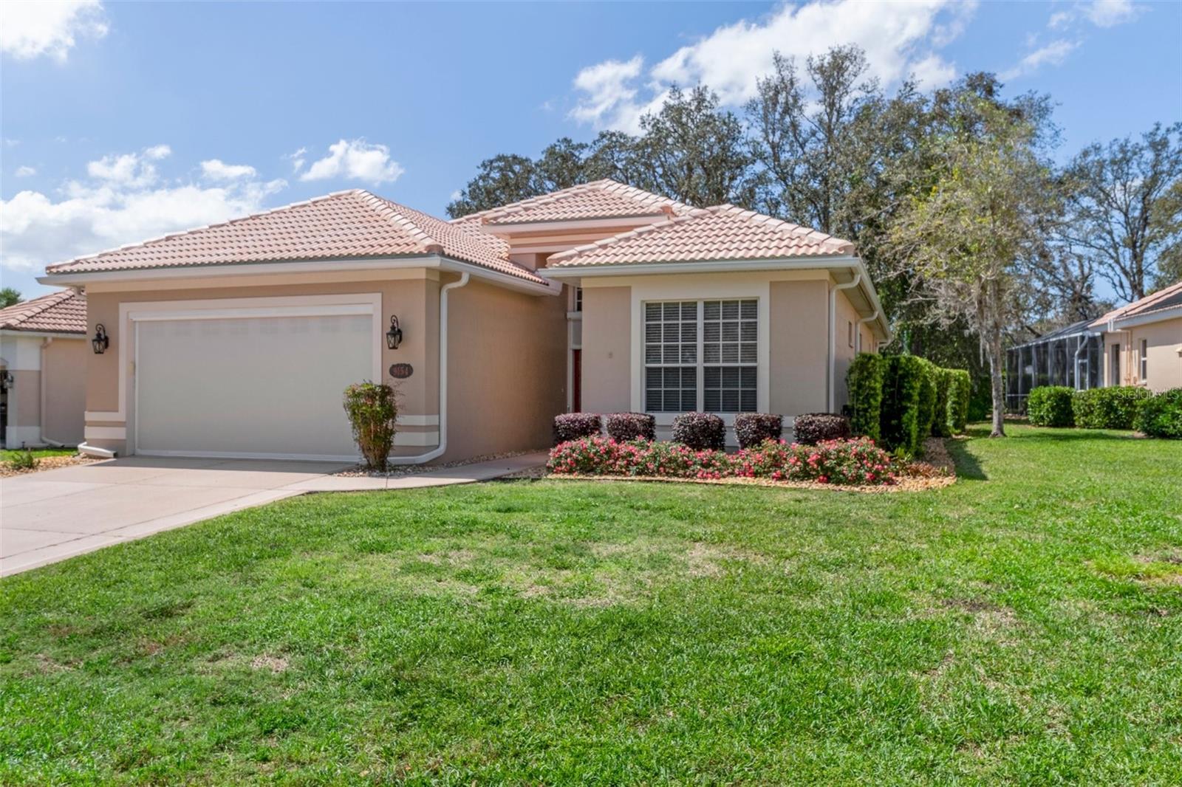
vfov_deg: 47.9
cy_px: 394
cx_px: 591
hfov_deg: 67.4
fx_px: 886
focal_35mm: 27
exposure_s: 1/1500
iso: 250
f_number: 8
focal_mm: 18
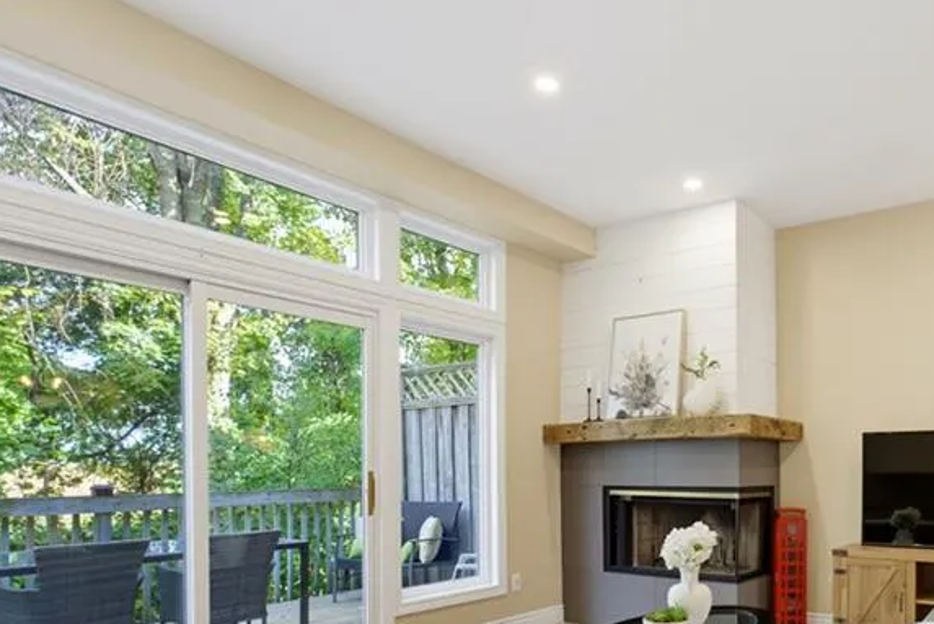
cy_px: 477
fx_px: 649
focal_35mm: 25
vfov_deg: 49.1
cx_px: 696
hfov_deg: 67.1
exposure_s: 1/6
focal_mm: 14
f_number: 9
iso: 800
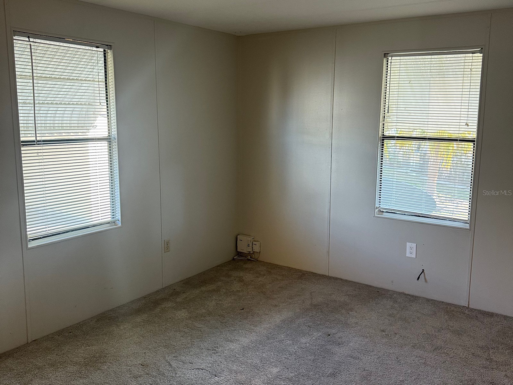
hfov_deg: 71.6
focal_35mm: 24
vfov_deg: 56.8
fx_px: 356
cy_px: 192
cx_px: 256
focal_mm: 6.76
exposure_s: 1/60
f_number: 1.78
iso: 320
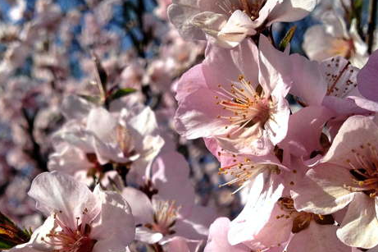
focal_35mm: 79
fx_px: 829
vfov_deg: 16.9
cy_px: 253
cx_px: 103
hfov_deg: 25.4
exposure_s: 1/2045
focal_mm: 4.28
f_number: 2.4
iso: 64
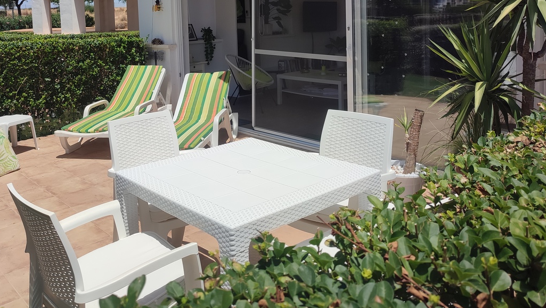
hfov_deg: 57.6
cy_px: 53
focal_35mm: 34
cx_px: 223
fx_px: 492
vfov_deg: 33.5
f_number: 1.9
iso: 50
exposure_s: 1/1403
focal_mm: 6.04
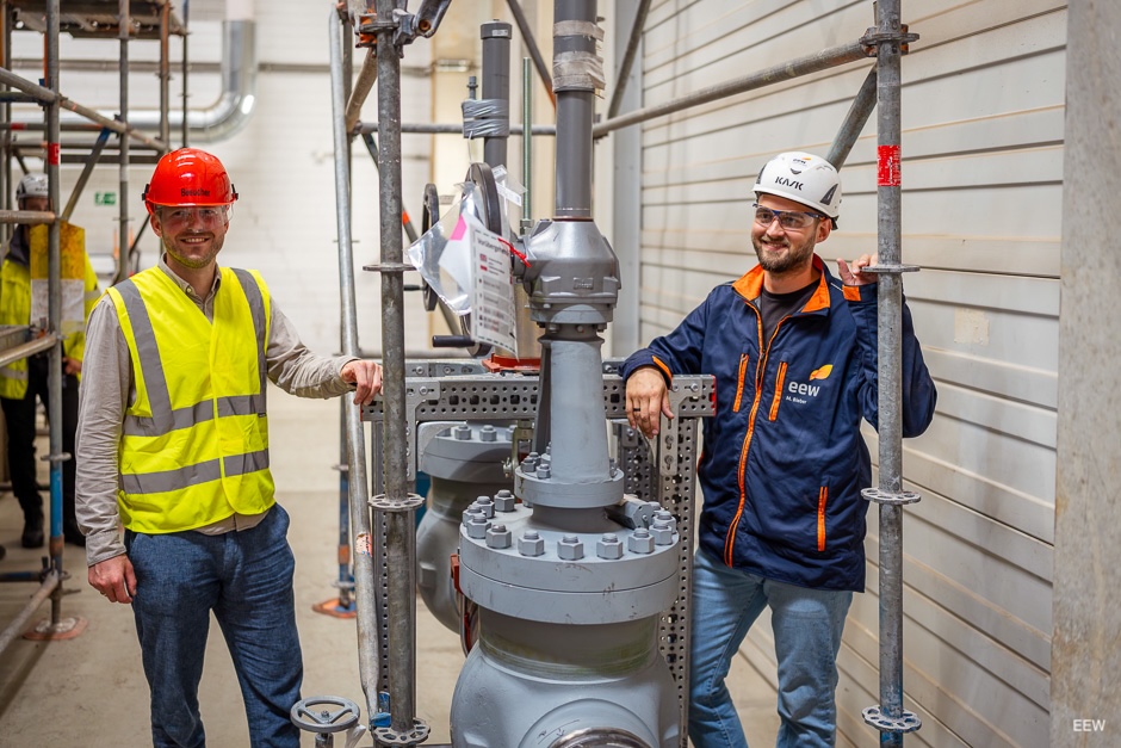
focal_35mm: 35
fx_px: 1090
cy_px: 374
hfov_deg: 54.4
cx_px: 560
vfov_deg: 37.9
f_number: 1.4
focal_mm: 35
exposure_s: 1/125
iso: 500
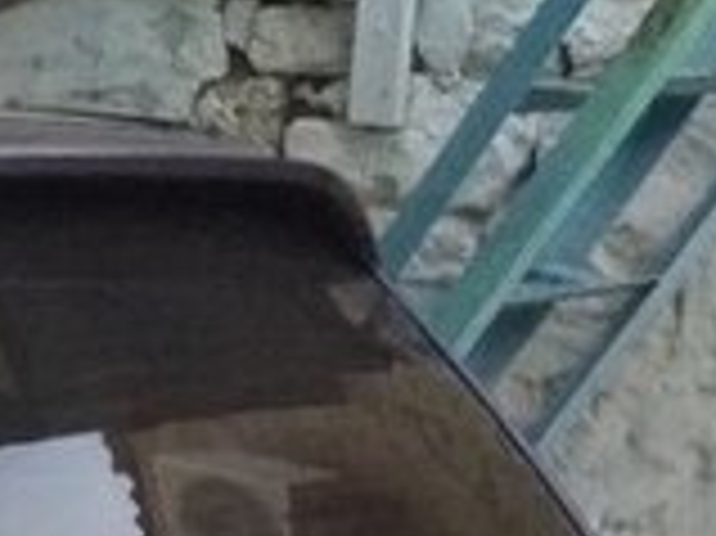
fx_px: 1798
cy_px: 1002
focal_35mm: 87
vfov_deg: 14.6
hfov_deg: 19.0
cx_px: -432
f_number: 2
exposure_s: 1/25
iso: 1452
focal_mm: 3.57
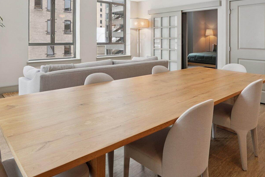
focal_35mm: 27
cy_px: 39
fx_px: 199
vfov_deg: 45.8
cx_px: 141
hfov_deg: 67.3
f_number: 8
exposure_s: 1/30
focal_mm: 16
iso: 400
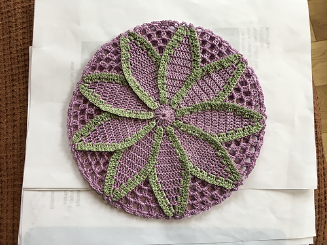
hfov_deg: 61.7
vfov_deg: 48.2
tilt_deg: -79.8
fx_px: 274
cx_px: 164
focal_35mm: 29
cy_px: 122
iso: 32
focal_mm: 4.15
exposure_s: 1/33
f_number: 2.2
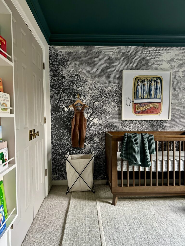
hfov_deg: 53.1
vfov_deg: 67.3
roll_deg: +0.7
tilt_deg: -1.7
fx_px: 185
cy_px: 123
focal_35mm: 26
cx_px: 92
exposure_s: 1/40
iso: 640
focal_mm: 5.7
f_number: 1.5
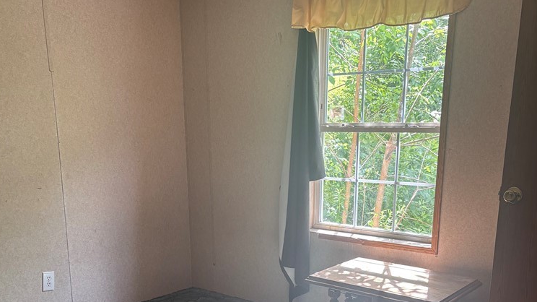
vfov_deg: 29.3
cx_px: 267
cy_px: 264
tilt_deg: -14.5
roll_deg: -0.2
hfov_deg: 51.6
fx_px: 555
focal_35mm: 39
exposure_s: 1/121
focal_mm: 5.96
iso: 125
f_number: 1.6
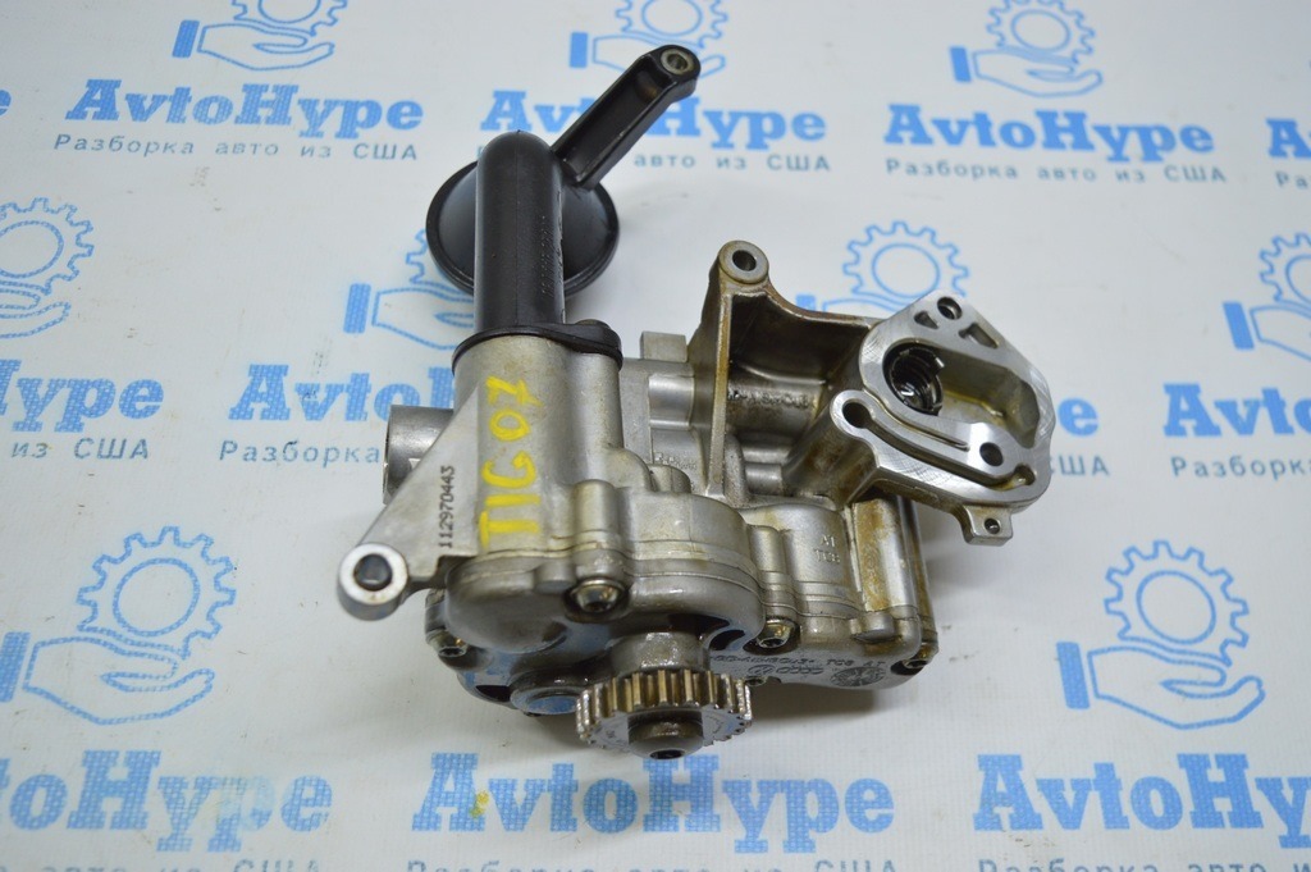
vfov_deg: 38.3
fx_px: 1255
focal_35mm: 34
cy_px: 436
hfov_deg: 55.1
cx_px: 656
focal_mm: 23
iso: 400
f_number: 3.8
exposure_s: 1/80
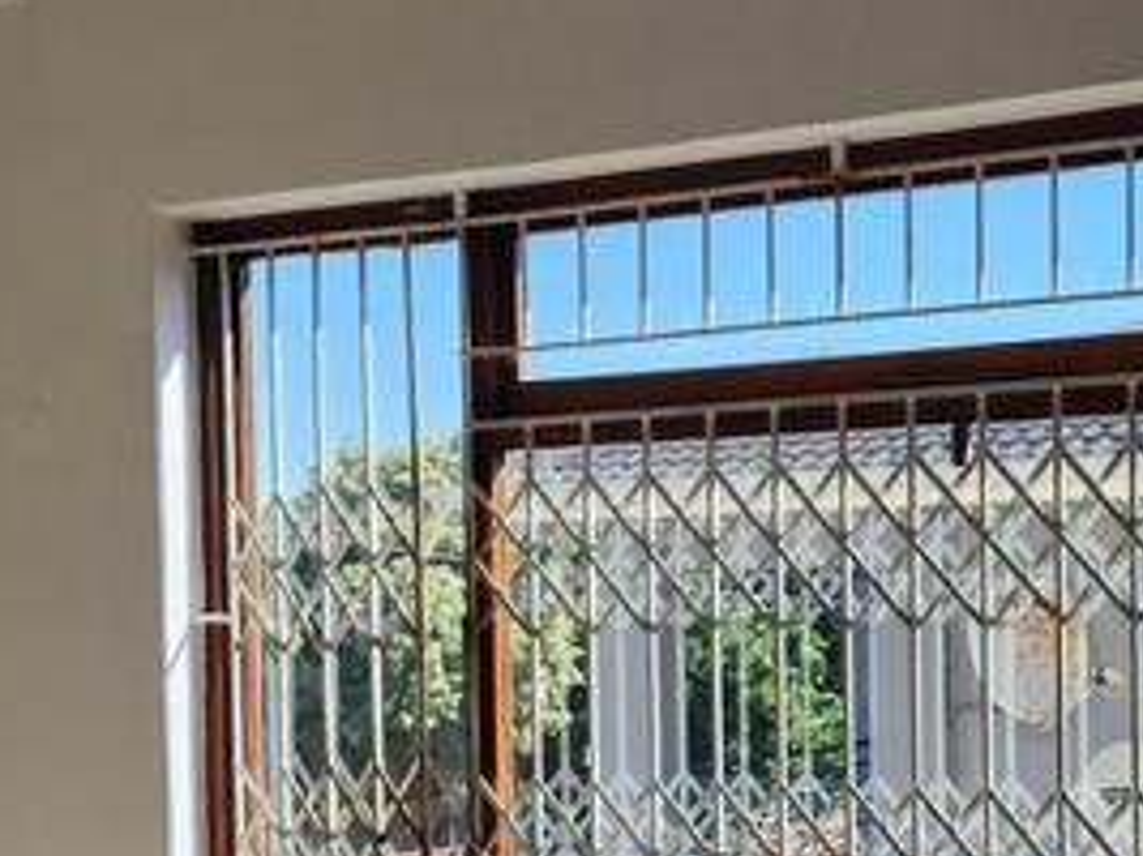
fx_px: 2277
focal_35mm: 69
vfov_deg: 21.0
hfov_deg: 28.2
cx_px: 634
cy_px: 685
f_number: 1.8
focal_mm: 5.4
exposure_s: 1/657
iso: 20
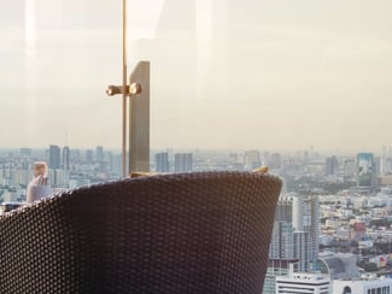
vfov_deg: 12.6
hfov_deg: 16.7
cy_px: 127
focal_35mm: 118
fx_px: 1337
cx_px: 148
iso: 100
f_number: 5.6
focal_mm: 25
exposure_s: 1/125
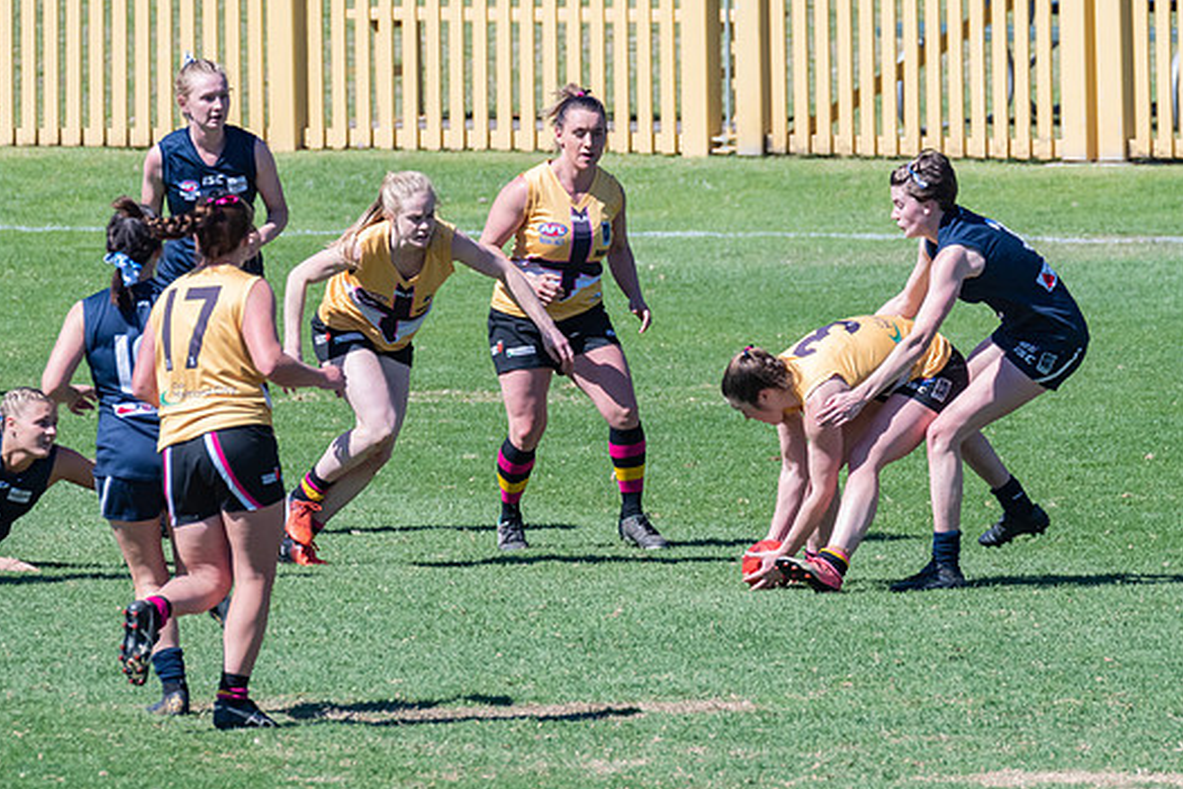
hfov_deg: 2.1
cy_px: 458
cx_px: 663
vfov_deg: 1.4
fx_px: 32572
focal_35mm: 991
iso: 800
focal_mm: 500
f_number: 10
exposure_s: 1/1600
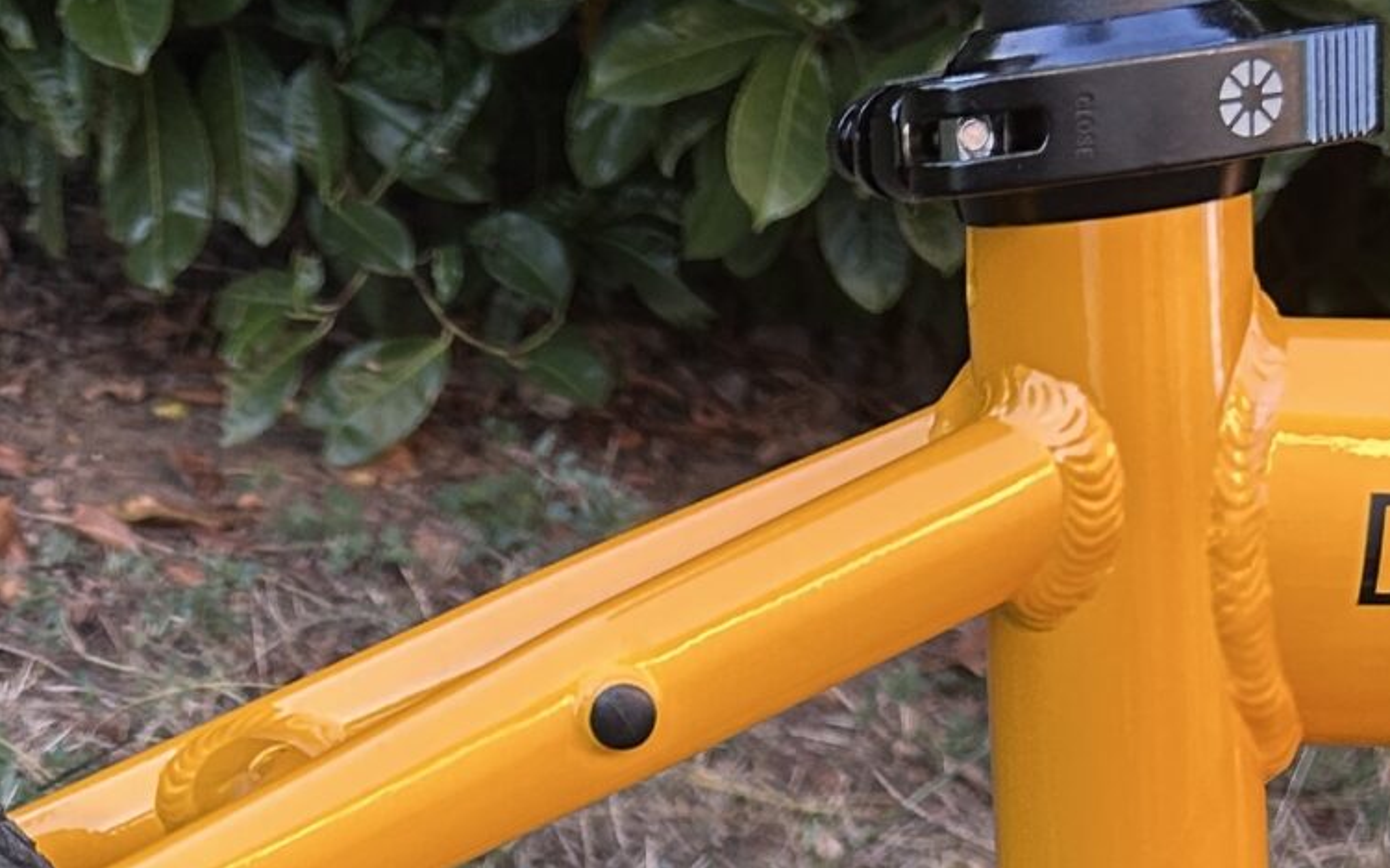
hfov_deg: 21.7
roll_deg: -11.9
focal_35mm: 94
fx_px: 3560
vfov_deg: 12.8
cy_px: 1492
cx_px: 174
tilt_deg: -27.6
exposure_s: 1/121
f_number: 1.5
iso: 80
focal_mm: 5.7
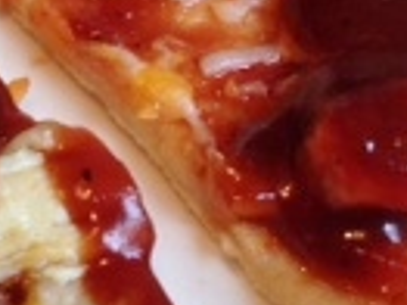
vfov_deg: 9.2
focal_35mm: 161
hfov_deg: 12.0
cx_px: -90
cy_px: 28
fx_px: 1891
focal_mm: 4.12
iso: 64
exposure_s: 1/20
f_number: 2.4
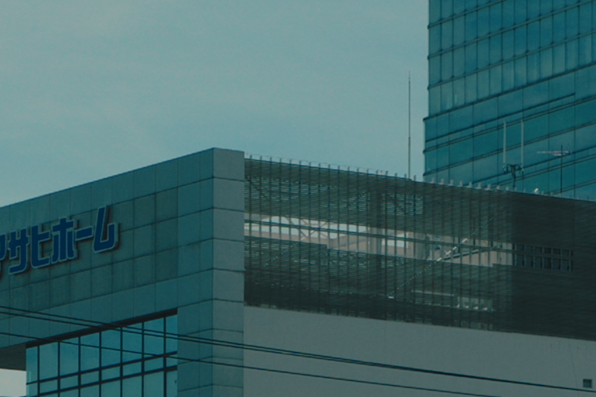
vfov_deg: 4.9
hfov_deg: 7.6
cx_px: 279
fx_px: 4470
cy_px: 979
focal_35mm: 270
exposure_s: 1/1300
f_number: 8
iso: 640
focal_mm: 39
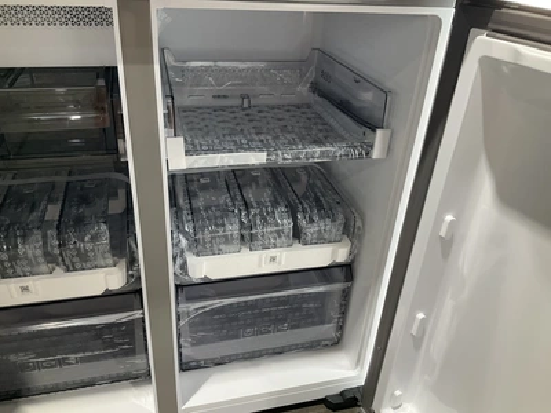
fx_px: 462
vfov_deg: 48.2
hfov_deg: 61.7
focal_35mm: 29
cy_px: 206
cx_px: 276
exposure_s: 1/60
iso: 100
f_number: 1.8
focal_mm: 3
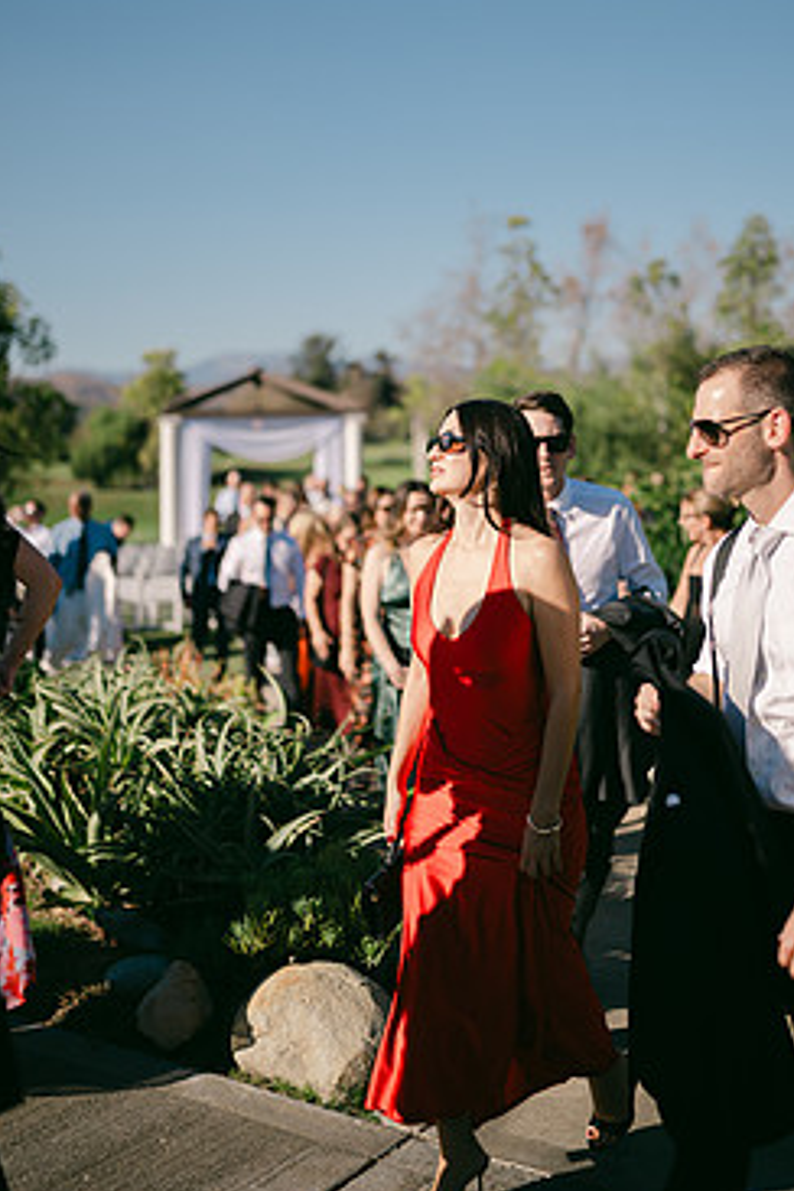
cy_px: 488
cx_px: 475
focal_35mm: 43
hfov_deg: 31.1
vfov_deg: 45.2
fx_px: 1422
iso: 64
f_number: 1.2
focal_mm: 35
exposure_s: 1/10000
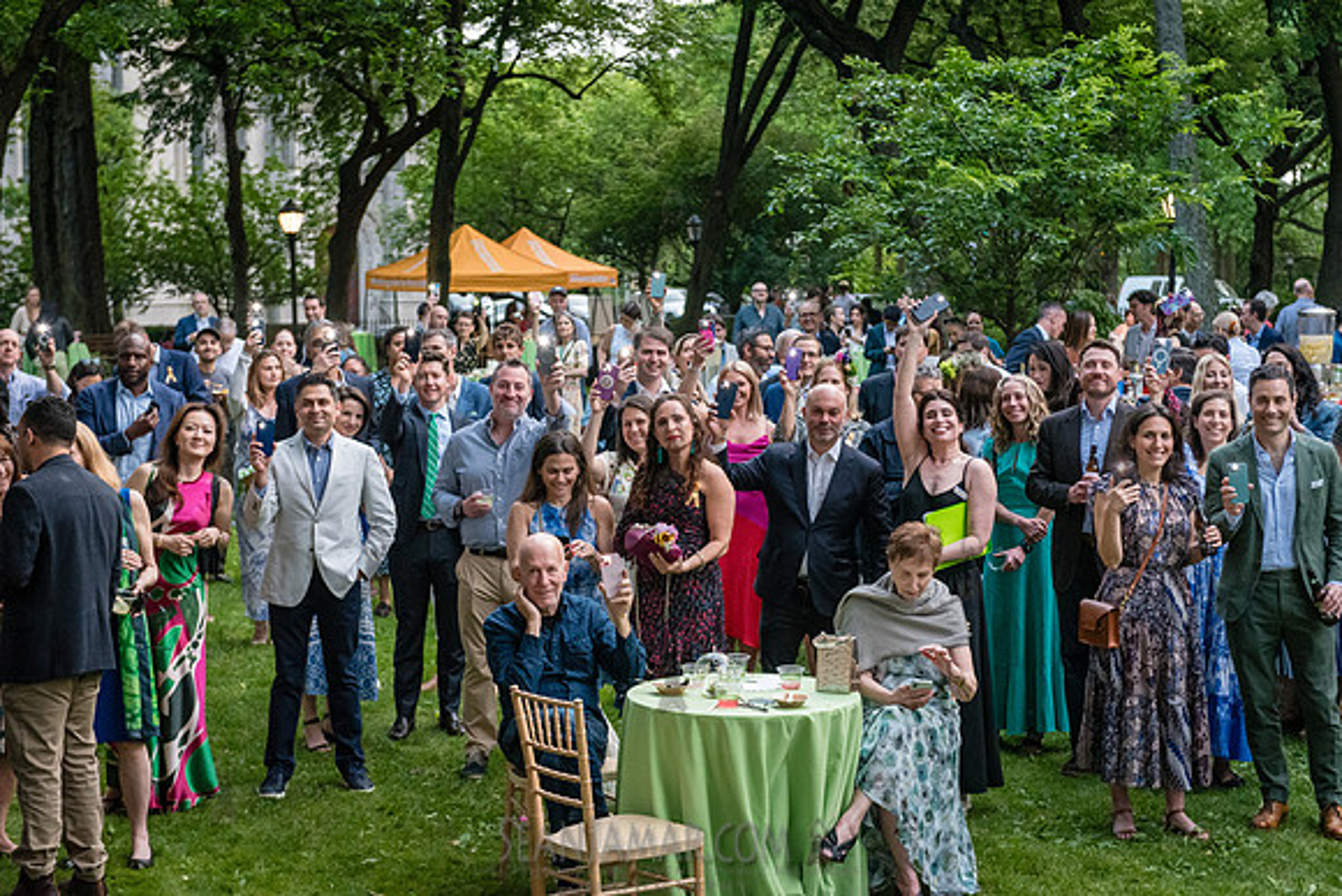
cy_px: 448
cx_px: 671
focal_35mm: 62
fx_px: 2312
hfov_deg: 32.4
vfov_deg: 21.9
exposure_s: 1/500
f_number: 3.5
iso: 4000
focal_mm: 62
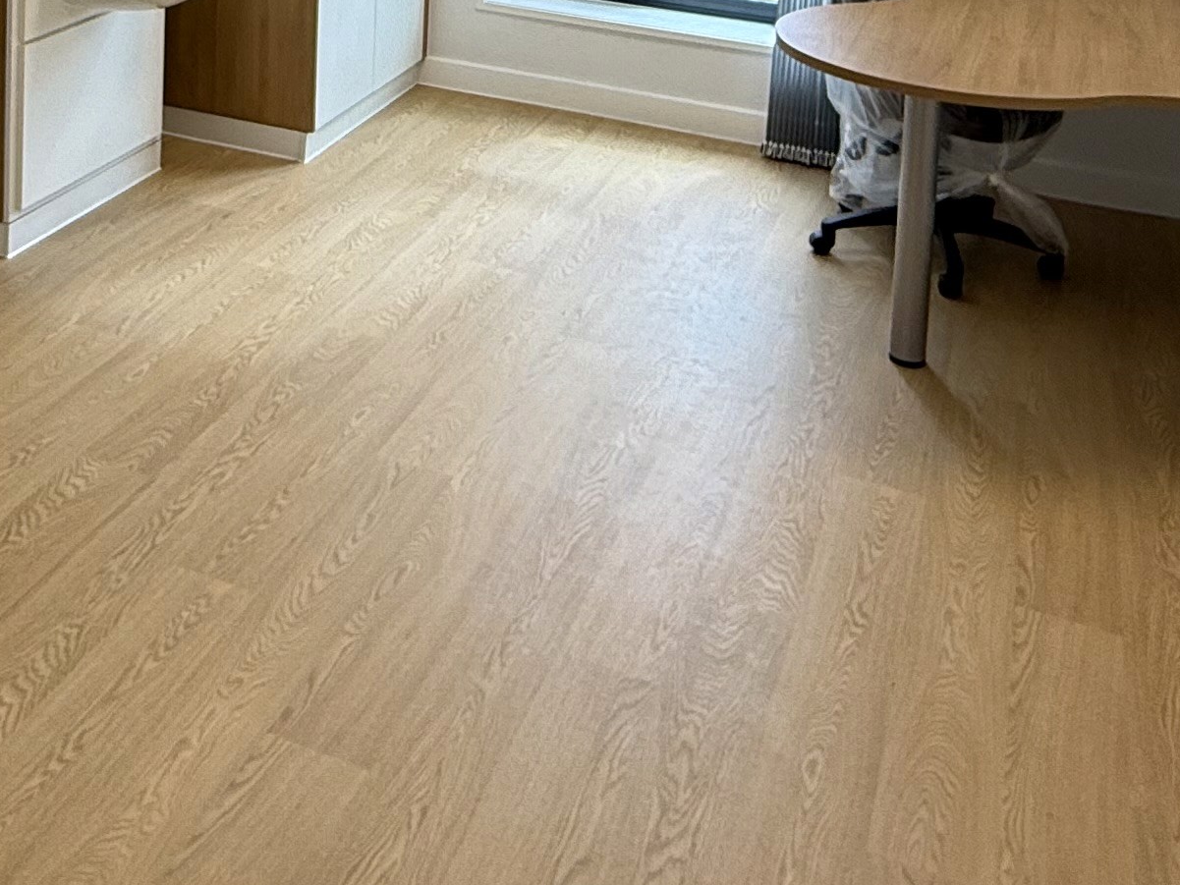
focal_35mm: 47
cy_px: -247
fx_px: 1602
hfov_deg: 39.5
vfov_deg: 26.5
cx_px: 322
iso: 64
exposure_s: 1/166
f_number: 2.2
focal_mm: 2.22
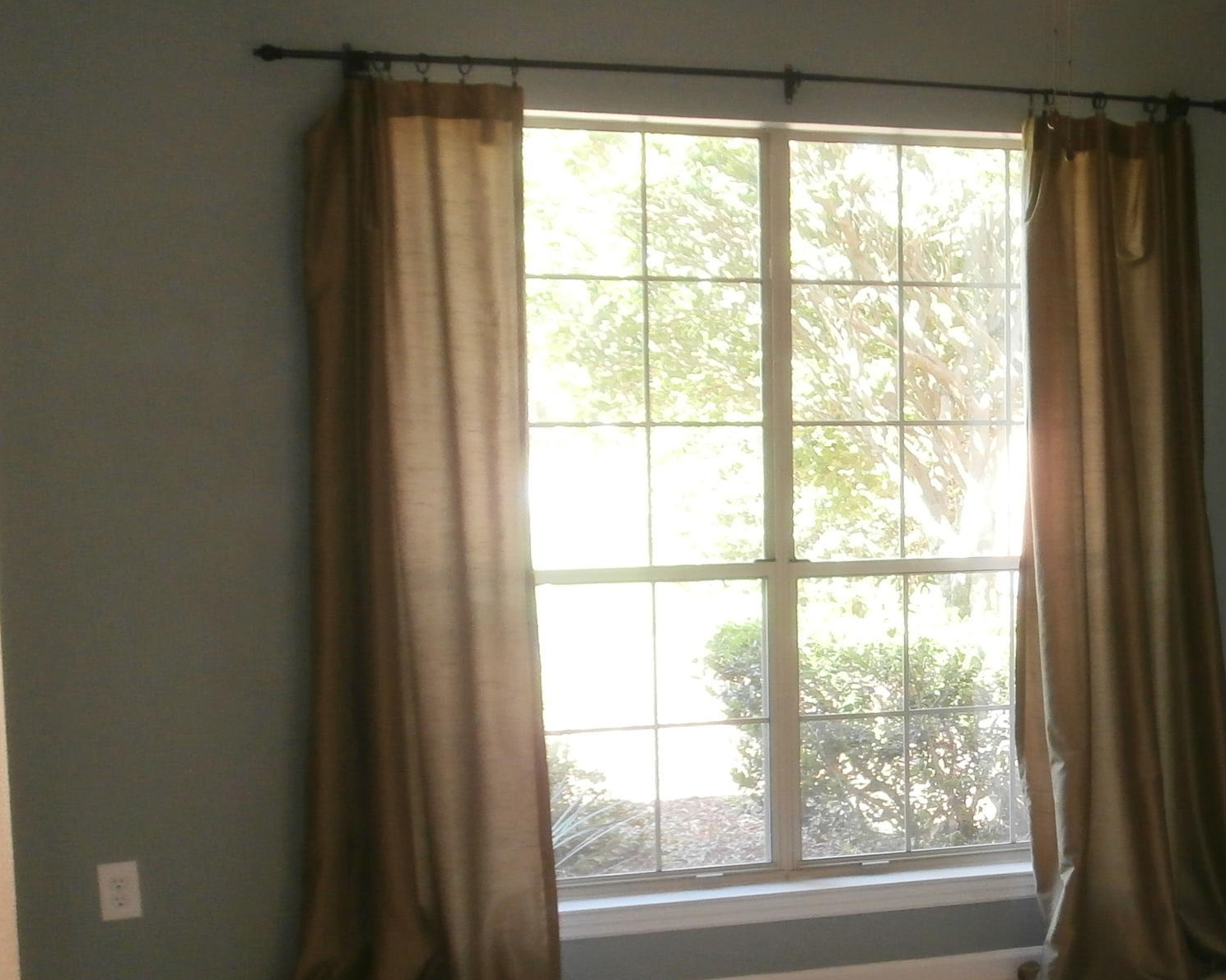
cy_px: 588
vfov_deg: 25.8
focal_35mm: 59
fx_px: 2141
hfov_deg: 30.4
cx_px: 1122
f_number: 3.5
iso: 200
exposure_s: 1/30
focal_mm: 5.36
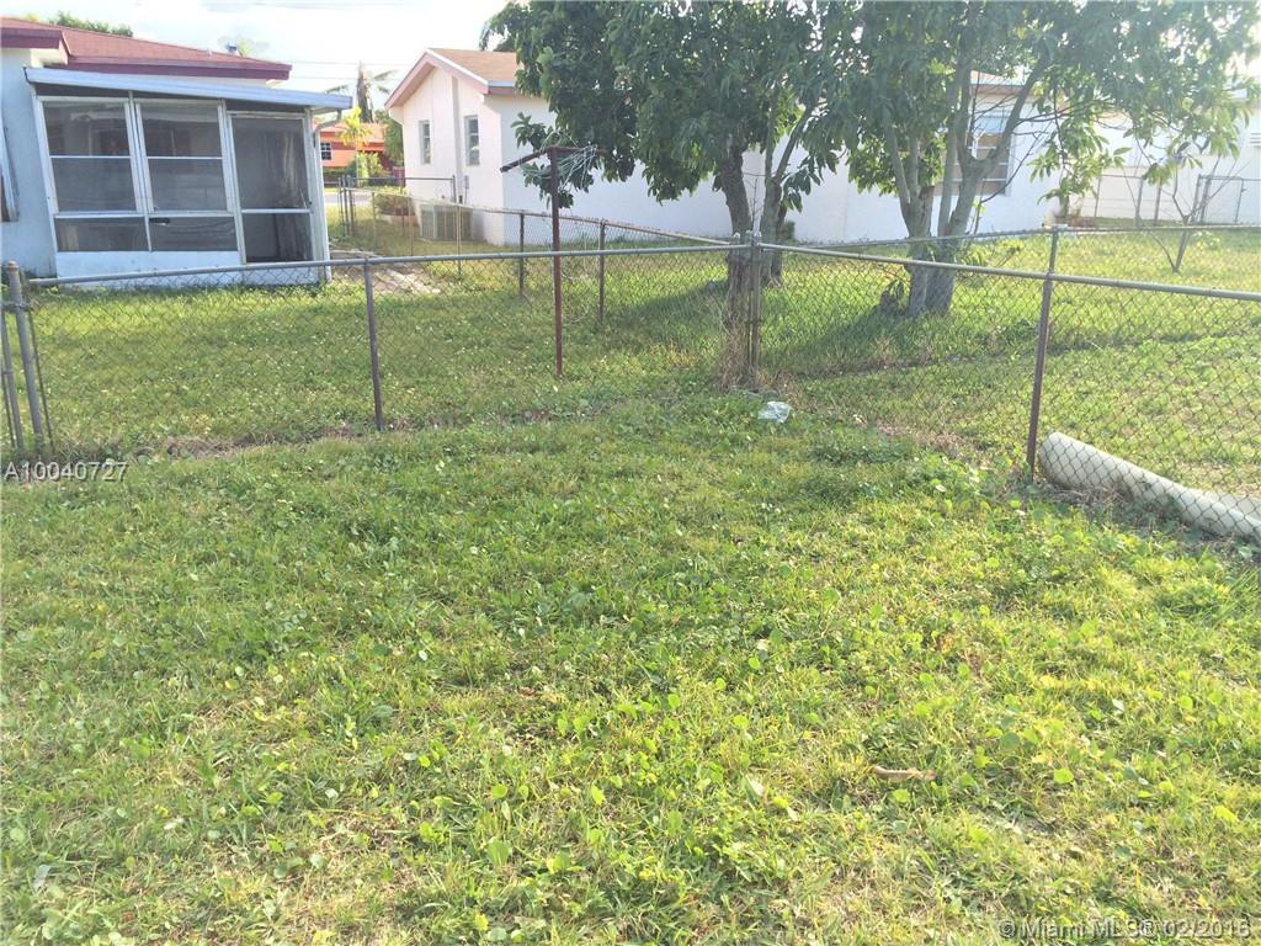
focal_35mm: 29
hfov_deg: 61.7
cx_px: 630
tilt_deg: -17.4
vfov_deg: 48.2
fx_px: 1056
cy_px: 473
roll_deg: +0.6
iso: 32
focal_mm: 4.15
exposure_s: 1/394
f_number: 2.2
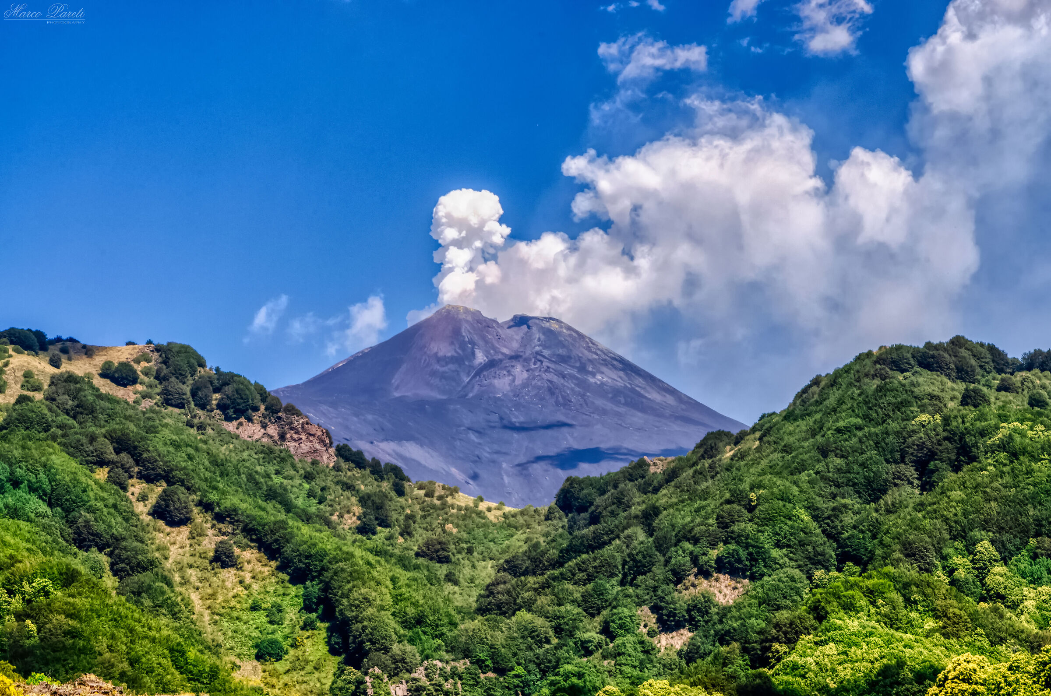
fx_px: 3059
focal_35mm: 105
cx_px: 526
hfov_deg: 19.5
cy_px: 348
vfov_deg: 13.0
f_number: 16
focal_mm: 70
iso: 100
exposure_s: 1/80
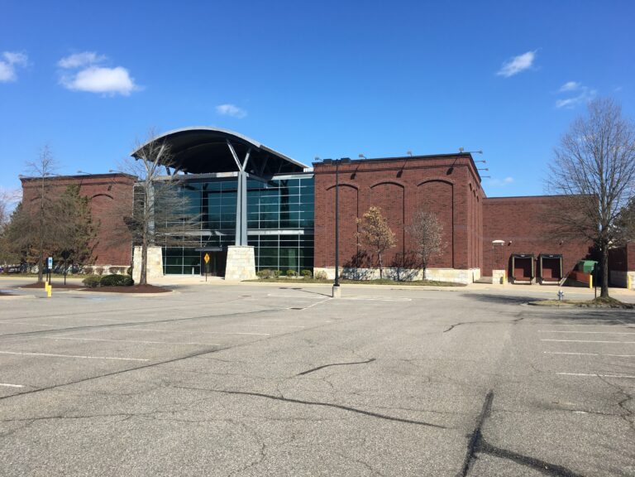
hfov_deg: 61.7
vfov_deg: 48.2
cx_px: 318
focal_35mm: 29
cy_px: 238
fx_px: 532
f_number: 2.2
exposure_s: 1/1282
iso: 25
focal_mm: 4.15
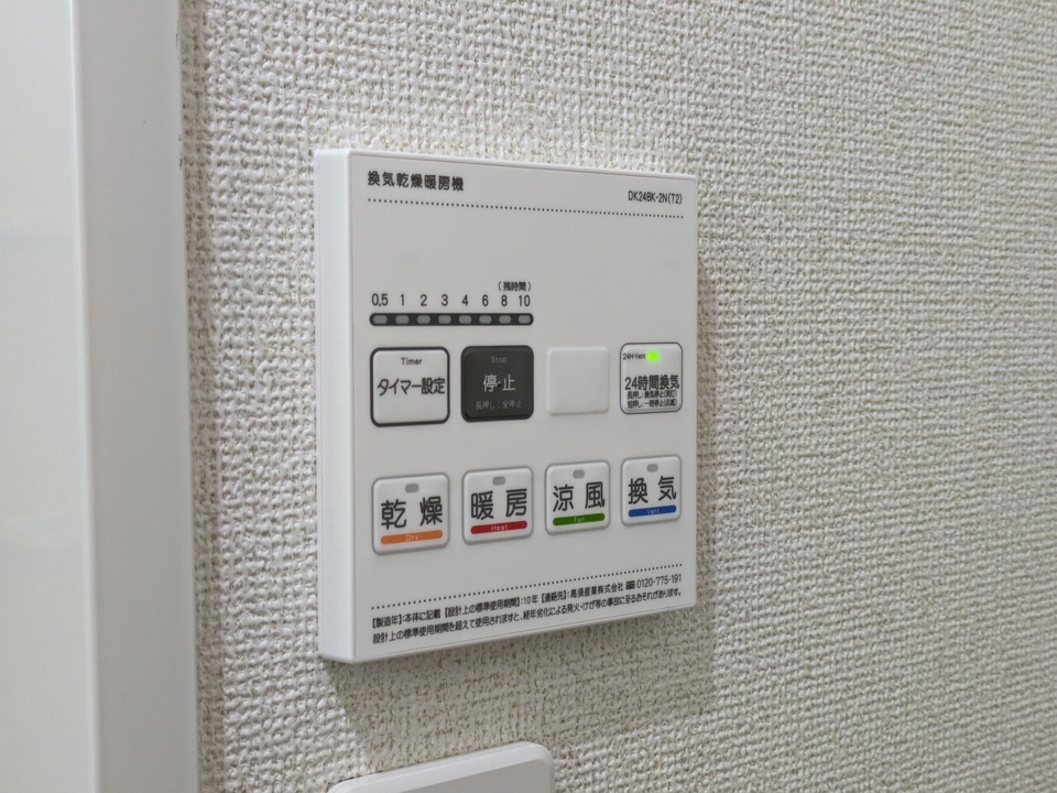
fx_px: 1557
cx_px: 528
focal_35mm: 51
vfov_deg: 28.6
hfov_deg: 37.5
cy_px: 396
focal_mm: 5.43
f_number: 1.89
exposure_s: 1/120
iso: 491
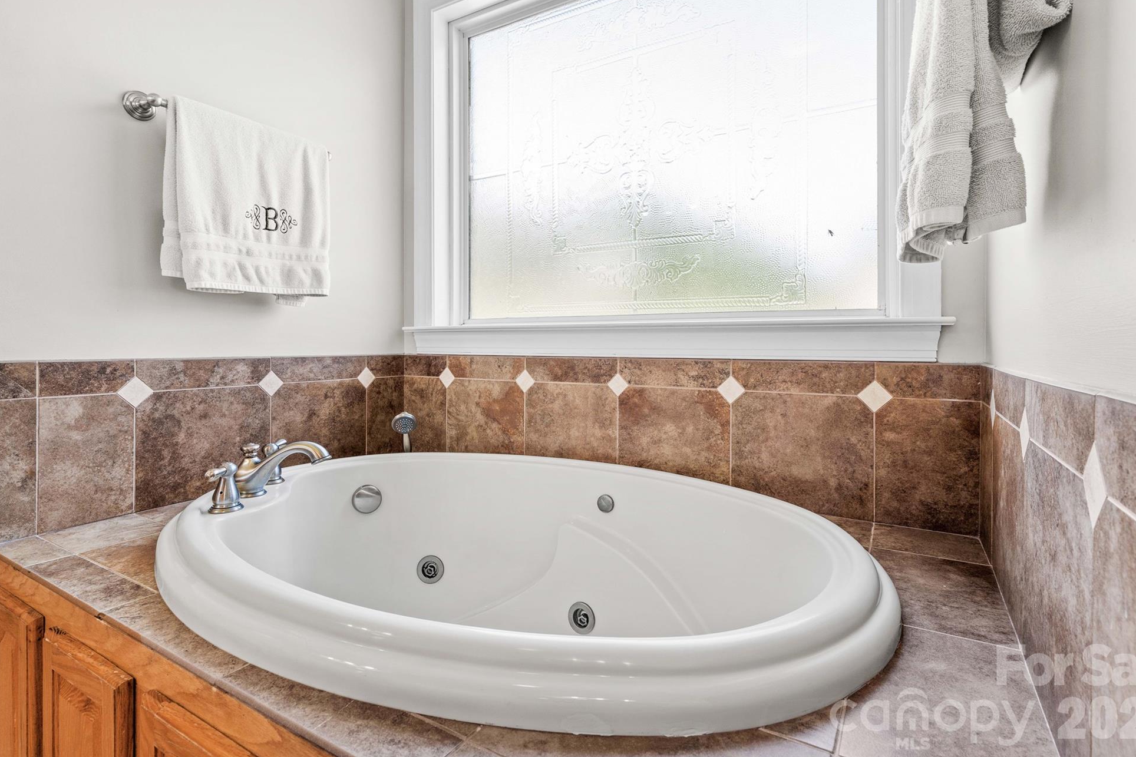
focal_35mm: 17
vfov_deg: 70.4
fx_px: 536
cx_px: 581
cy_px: 358
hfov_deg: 93.3
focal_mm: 16
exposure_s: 1/13
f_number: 8
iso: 100
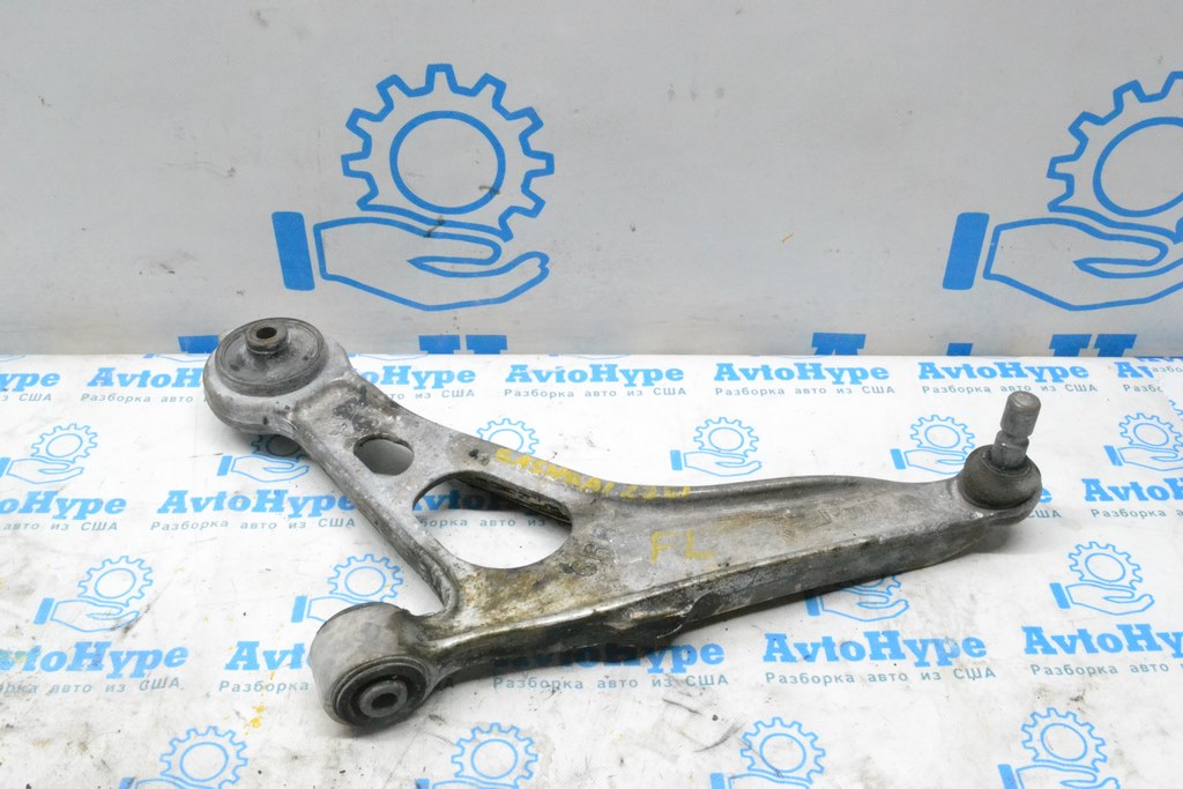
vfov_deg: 36.9
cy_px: 394
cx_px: 592
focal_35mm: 36
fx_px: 1183
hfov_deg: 53.1
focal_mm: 24
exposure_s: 1/50
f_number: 18
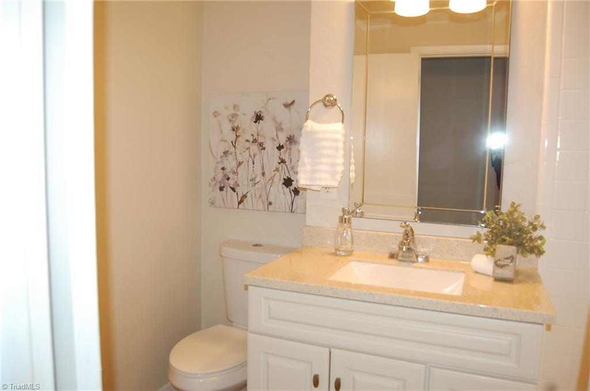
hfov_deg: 67.5
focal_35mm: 27
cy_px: 196
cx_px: 295
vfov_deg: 47.7
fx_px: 442
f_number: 3.5
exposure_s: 1/60
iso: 400
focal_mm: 18
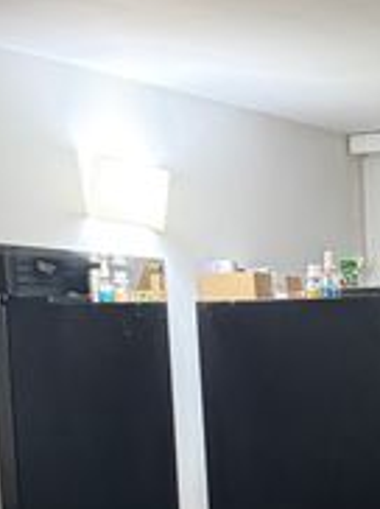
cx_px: 509
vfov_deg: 21.0
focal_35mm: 88
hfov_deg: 15.8
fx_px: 1291
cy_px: 586
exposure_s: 1/40
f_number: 1.78
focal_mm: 6.76
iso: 640
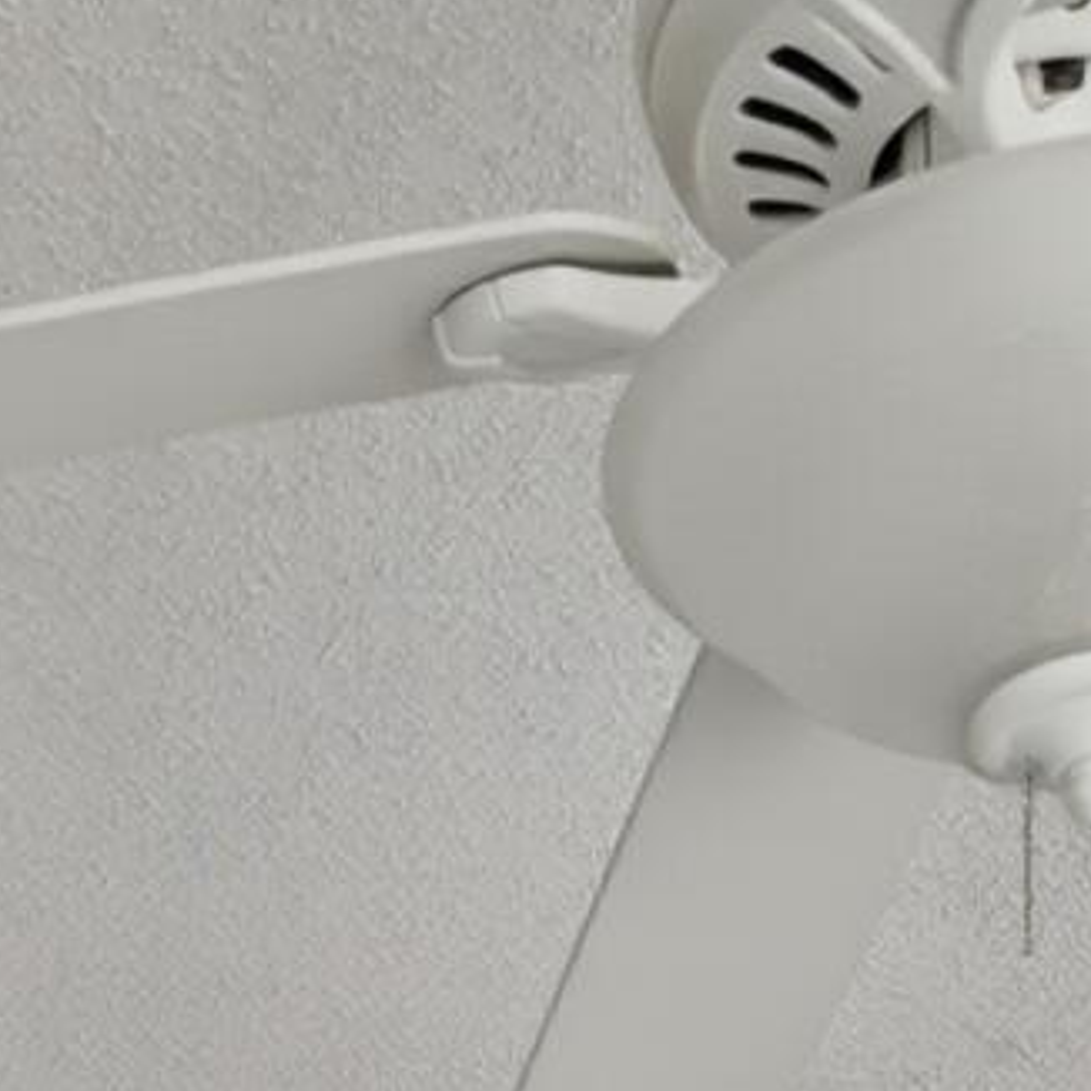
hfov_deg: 13.9
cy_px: 2942
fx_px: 4457
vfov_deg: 10.9
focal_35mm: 125
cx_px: 415
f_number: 4.5
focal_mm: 16
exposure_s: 1/80
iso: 800
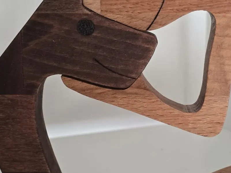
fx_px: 494
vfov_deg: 19.9
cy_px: 102
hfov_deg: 26.3
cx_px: 143
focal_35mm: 74
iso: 320
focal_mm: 6.3
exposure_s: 1/120
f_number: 1.7
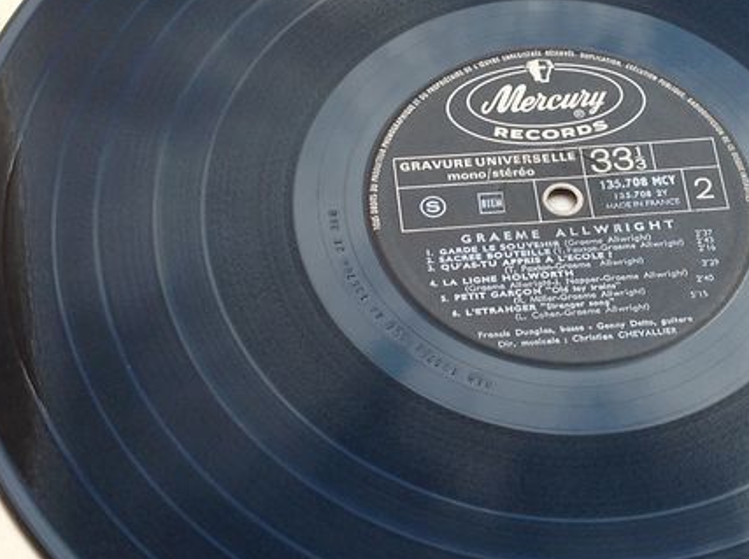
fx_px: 1772
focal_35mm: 82
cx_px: 519
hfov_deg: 23.7
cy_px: 350
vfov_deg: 17.9
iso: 64
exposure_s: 1/120
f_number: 2.4
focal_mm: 4.28
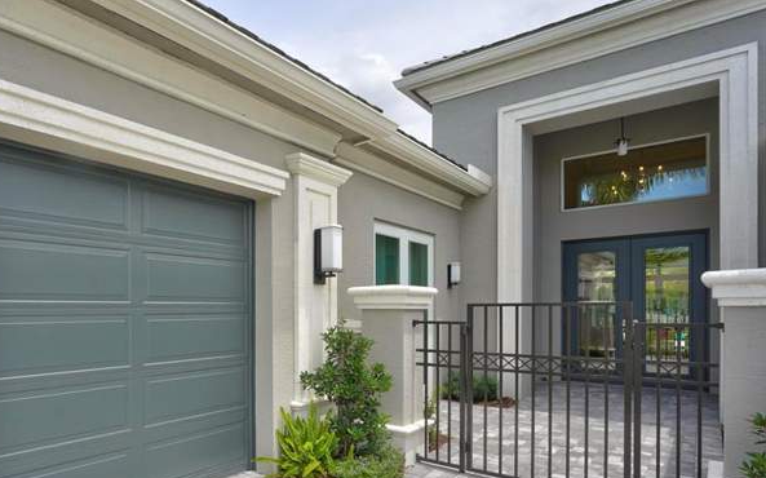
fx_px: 476
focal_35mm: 23
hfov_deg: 75.0
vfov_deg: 52.2
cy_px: 322
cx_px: 251
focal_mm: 16.6
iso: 400
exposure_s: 1/250
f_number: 11
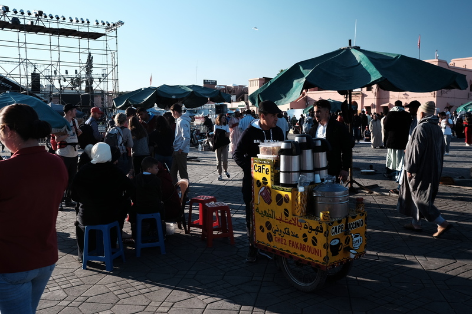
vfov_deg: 37.8
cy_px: 157
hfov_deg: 54.4
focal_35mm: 35
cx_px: 236
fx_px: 459
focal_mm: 23
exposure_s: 1/150
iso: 200
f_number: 5.6
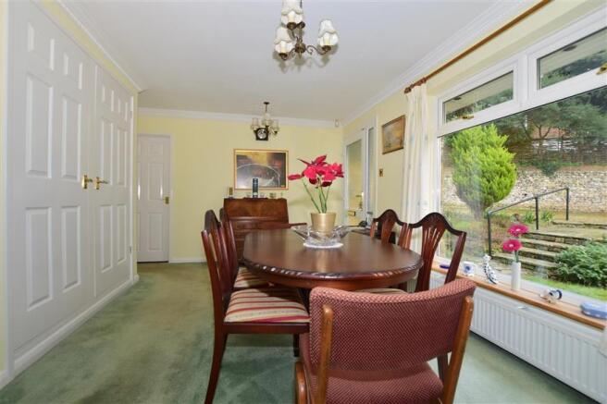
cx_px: 304
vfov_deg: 77.3
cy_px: 202
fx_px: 253
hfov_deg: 100.4
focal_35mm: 15
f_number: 7.1
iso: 400
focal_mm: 10
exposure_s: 1/13
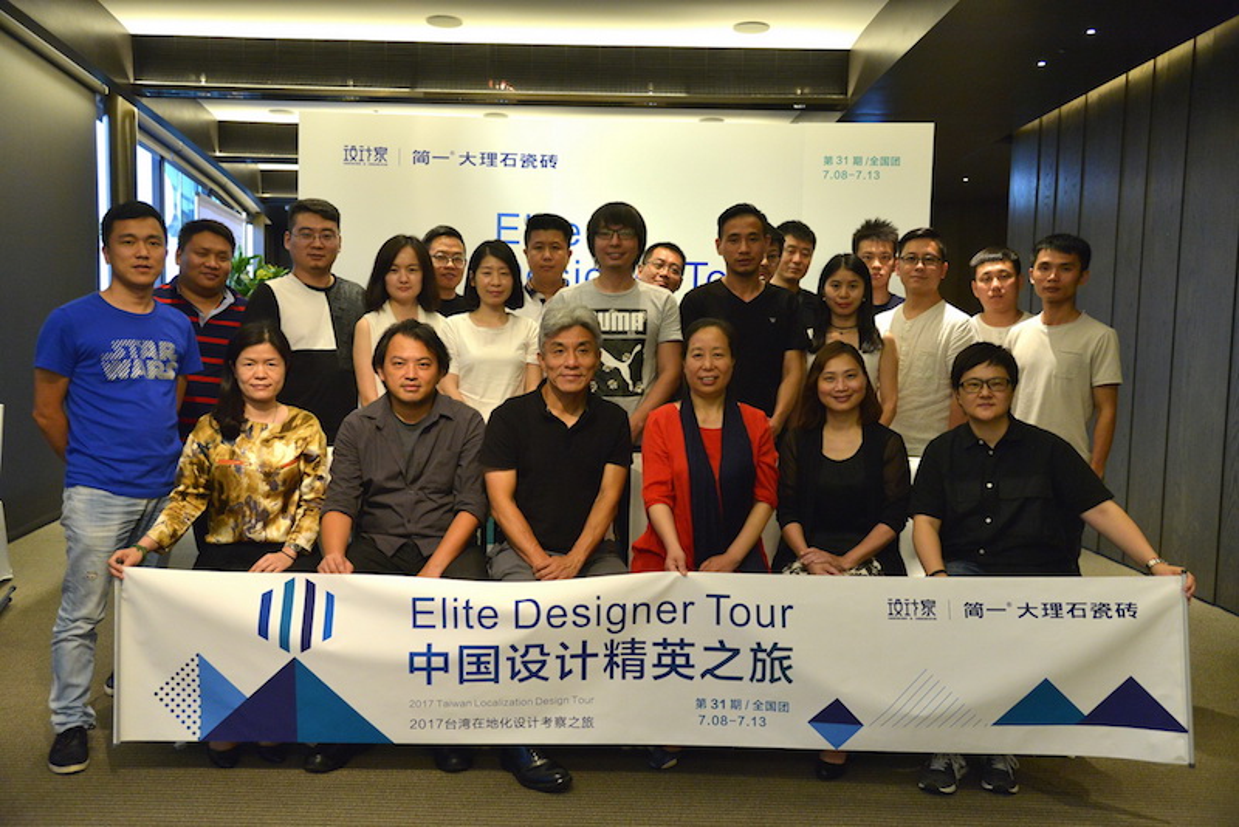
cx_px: 620
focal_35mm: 31
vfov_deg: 42.4
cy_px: 414
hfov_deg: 60.3
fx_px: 1067
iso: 2000
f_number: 4
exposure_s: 1/125
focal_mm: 31
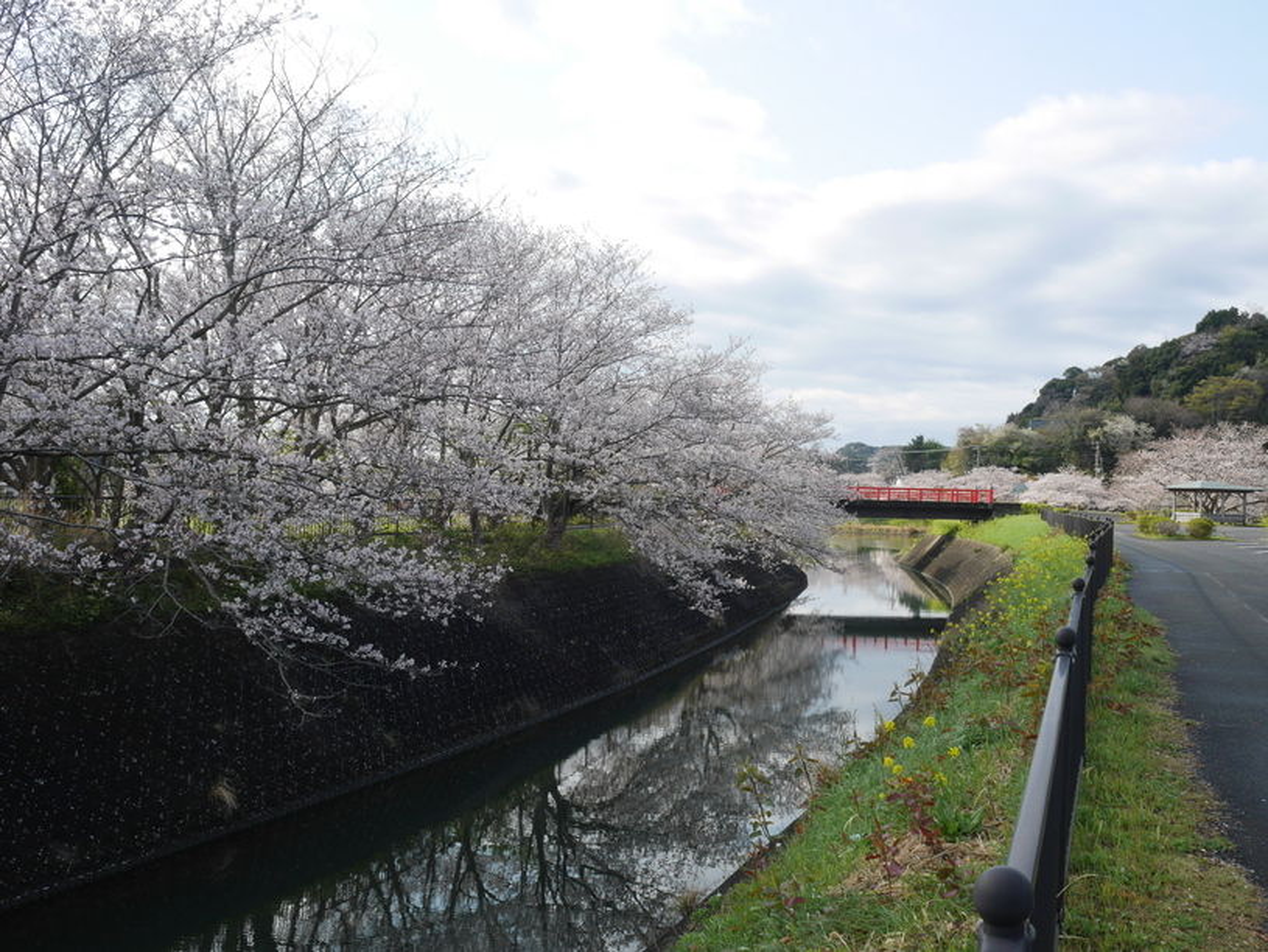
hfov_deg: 53.9
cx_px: 634
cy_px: 476
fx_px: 1246
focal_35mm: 34
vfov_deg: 41.8
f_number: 8
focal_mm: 17
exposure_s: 1/250
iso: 200
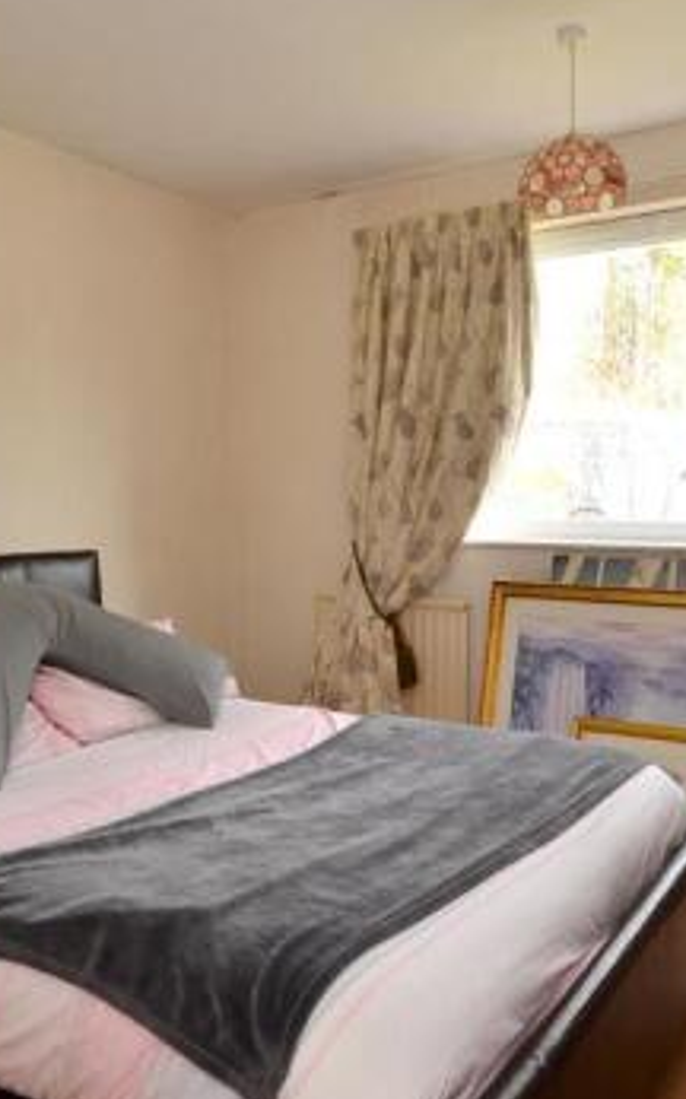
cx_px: 337
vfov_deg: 64.5
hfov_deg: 43.1
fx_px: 868
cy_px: 494
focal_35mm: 29
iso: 400
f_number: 11
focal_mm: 10
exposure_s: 1/10
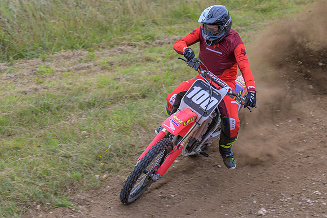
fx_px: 2109
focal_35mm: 232
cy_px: 131
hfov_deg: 8.9
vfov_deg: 5.9
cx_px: 126
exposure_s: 1/320
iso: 64
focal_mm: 125
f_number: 4.5
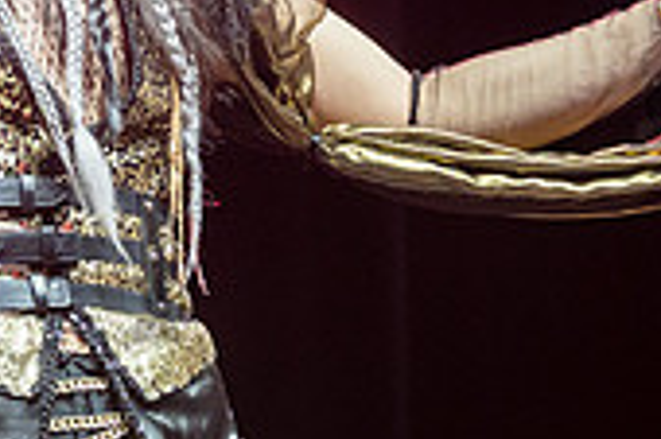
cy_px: -212
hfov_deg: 7.4
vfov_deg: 4.9
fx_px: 5099
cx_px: 99
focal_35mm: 278
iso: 1250
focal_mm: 69
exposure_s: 1/500
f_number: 4.5
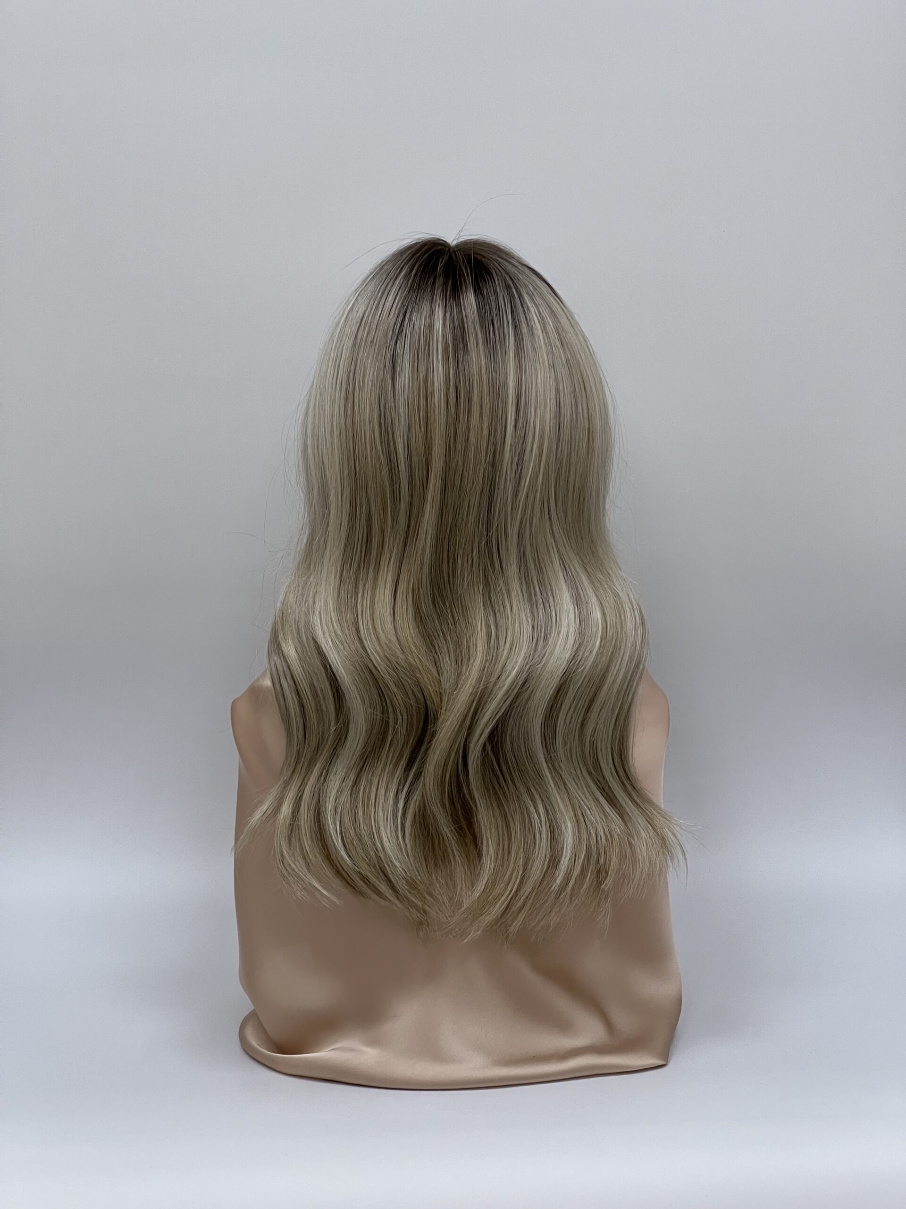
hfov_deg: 19.1
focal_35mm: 77
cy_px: 604
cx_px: 453
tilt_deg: -12.5
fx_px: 2687
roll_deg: +1.4
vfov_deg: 25.3
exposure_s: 1/100
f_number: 2.8
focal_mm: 9
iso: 160
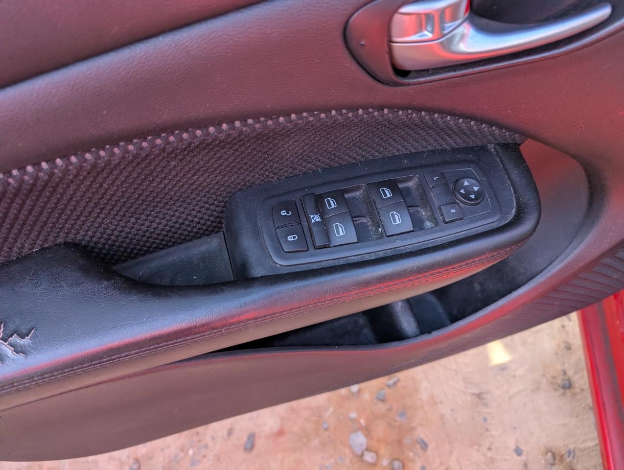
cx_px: 312
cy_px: 235
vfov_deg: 56.9
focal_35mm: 24
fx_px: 433
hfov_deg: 71.5
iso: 372
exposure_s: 1/1431
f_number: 1.68
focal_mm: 6.9
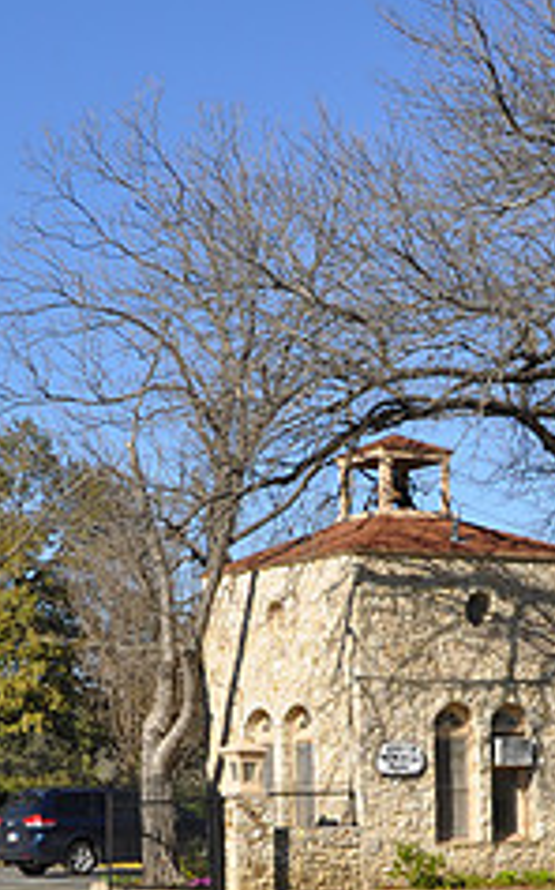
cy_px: 704
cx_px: 172
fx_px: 2349
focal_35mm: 97
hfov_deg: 13.4
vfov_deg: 21.2
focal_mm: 26
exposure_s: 1/200
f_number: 7.1
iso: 200
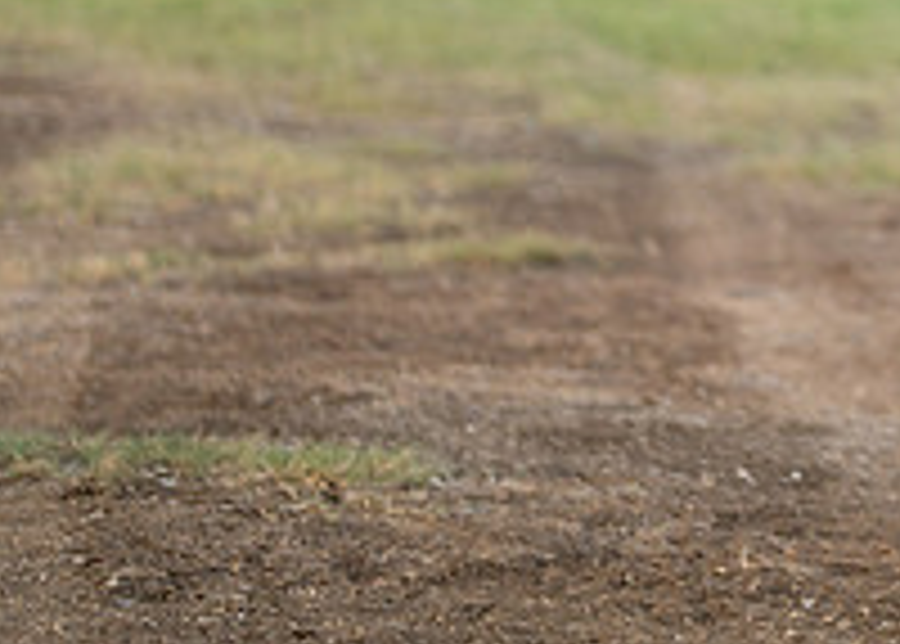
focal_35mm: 189
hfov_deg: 10.3
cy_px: -179
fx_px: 4833
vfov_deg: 7.5
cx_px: 1284
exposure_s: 1/1600
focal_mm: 50
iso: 100
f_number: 1.2
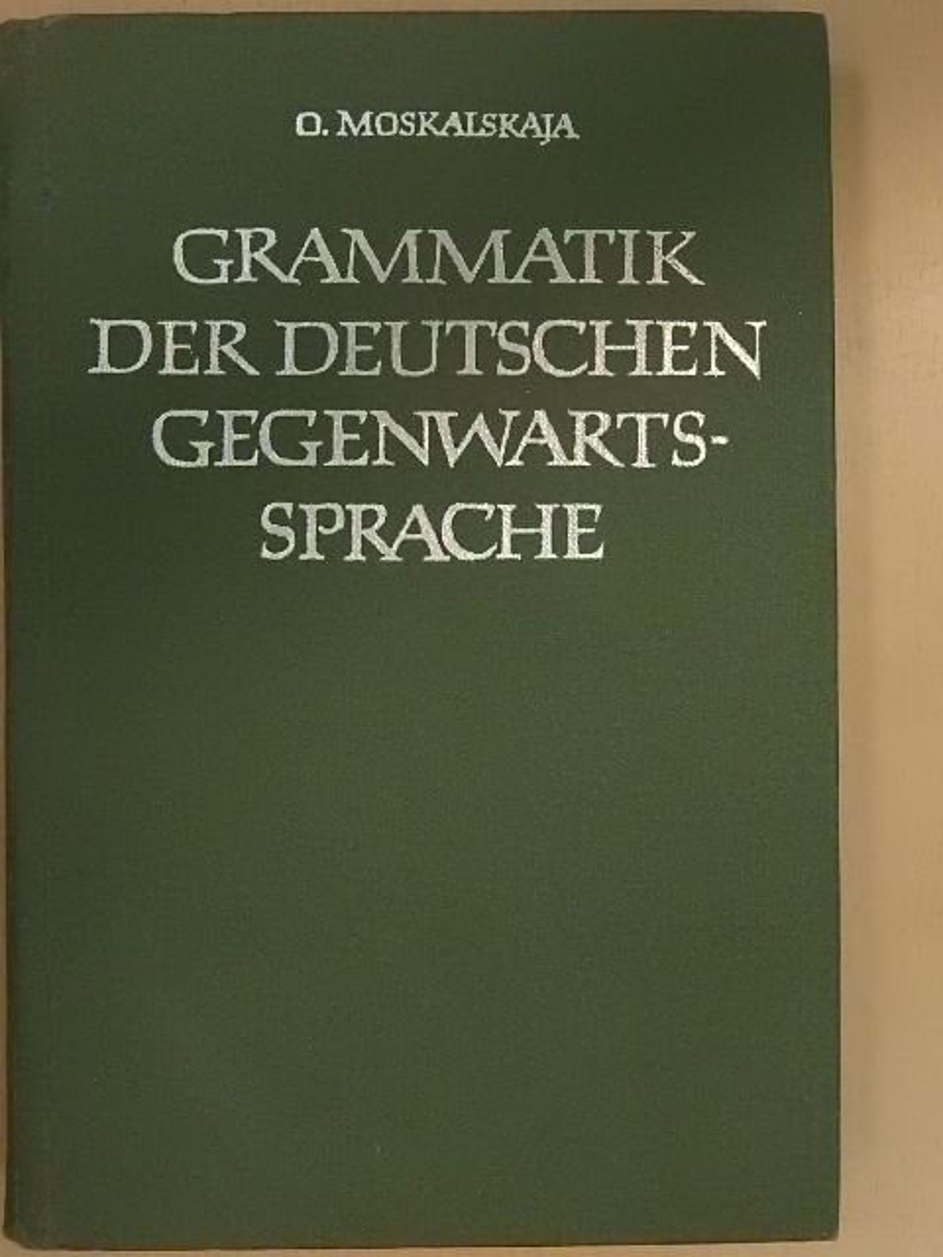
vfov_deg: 34.9
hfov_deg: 26.6
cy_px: 628
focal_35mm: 55
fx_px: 1998
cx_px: 472
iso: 1600
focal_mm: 9.9
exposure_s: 1/200
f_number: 4
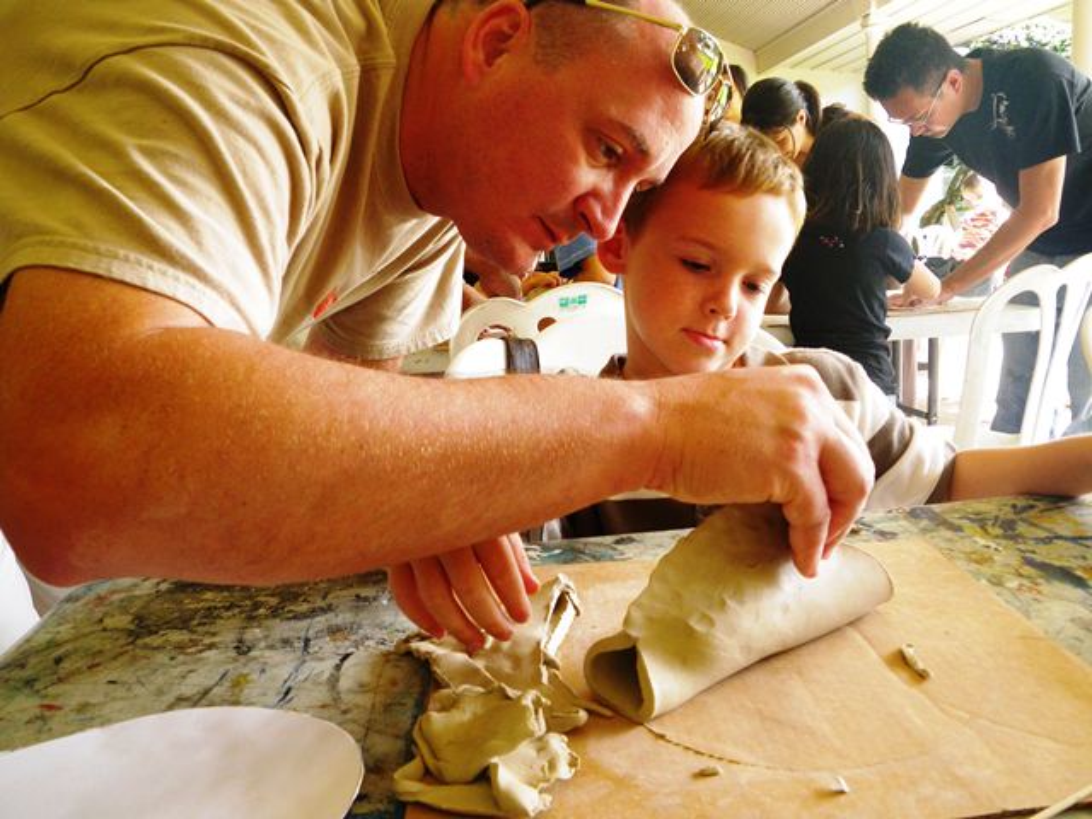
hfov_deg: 63.4
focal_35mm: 28
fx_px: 883
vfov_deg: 49.7
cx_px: 546
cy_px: 410
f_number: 3.5
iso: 160
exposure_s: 1/50
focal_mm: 5
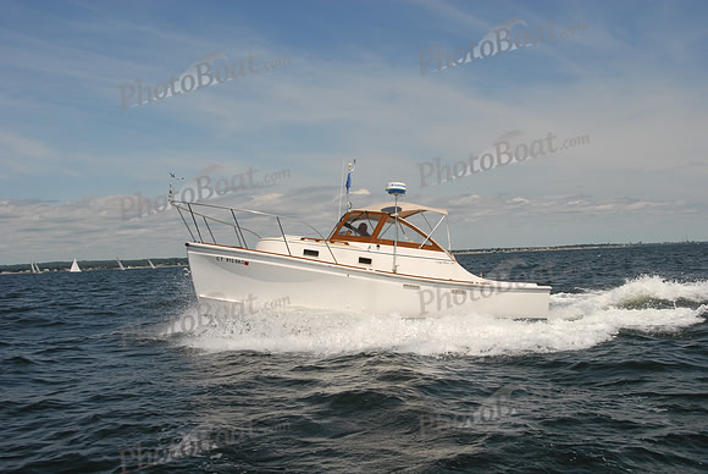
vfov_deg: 34.3
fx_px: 768
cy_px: 237
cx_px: 354
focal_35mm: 39
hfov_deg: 49.5
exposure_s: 1/500
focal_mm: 26
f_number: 9
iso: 200
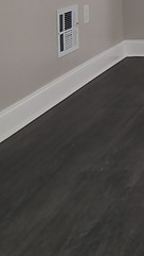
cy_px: -45
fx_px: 501
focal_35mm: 74
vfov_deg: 25.8
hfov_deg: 12.9
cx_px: 335
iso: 200
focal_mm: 2.13
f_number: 2.2
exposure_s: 1/120
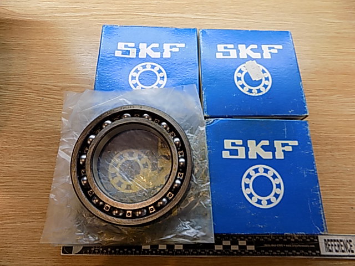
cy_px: 133
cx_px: 178
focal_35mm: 23
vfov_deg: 58.9
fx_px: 236
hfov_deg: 73.9
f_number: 3.1
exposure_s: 1/30
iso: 80
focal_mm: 4
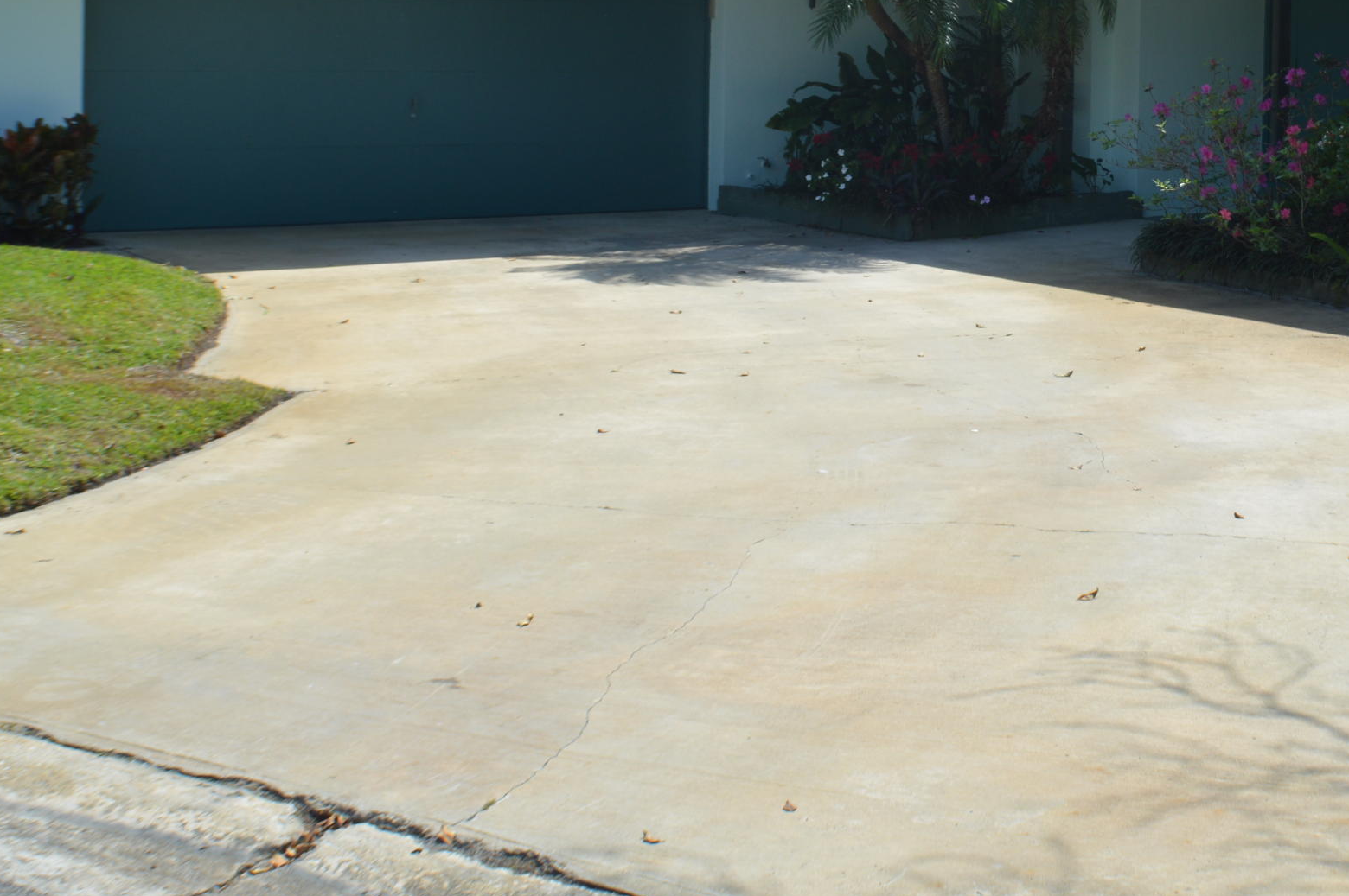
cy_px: 55
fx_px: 2808
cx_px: 1177
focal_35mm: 75
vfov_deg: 17.8
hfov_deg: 26.2
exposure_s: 1/160
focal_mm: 26
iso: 100
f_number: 8
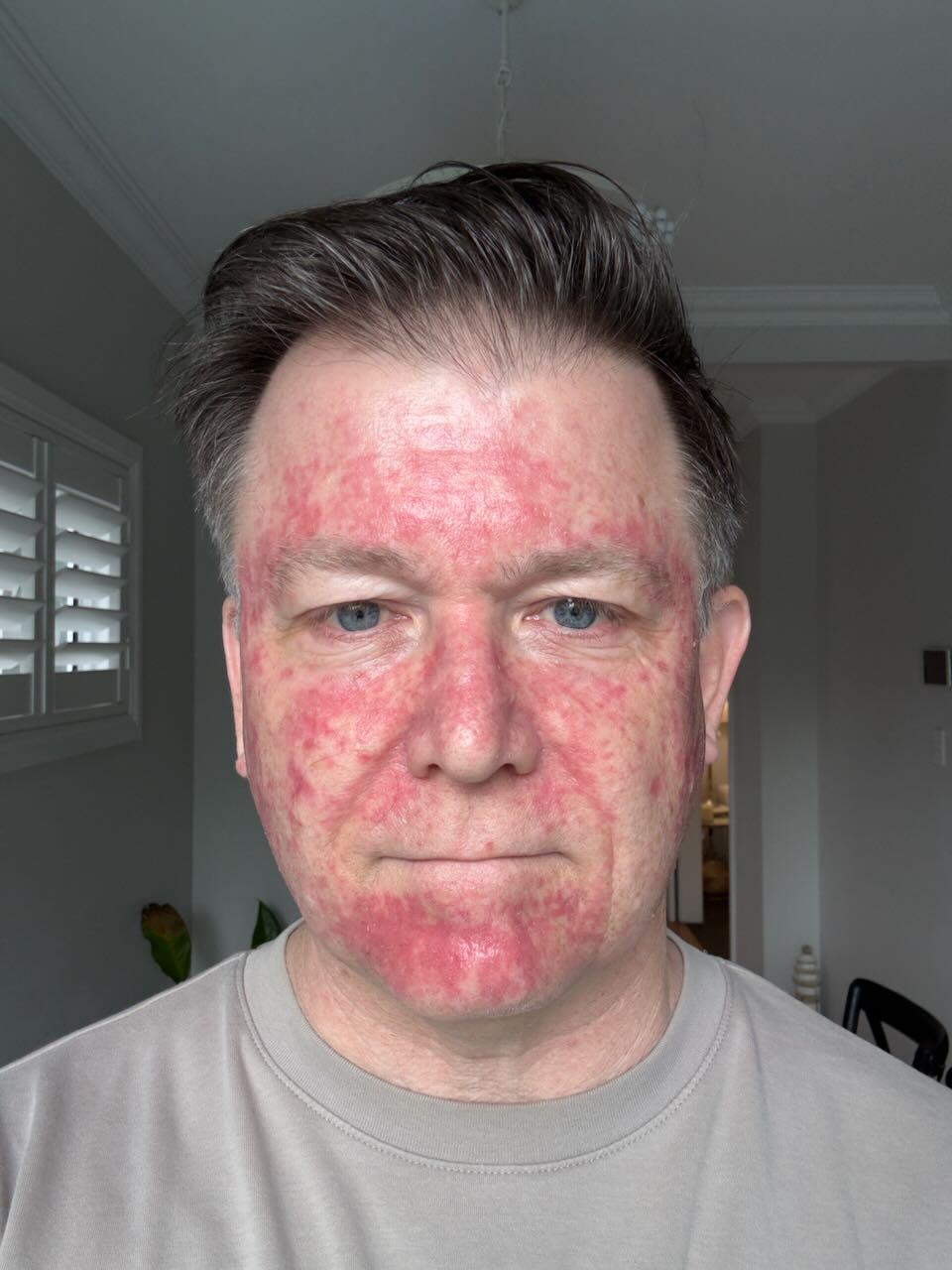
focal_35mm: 30
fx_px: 1100
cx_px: 476
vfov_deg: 60.0
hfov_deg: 46.8
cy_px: 635
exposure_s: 1/122
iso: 64
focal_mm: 2.69
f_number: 1.9
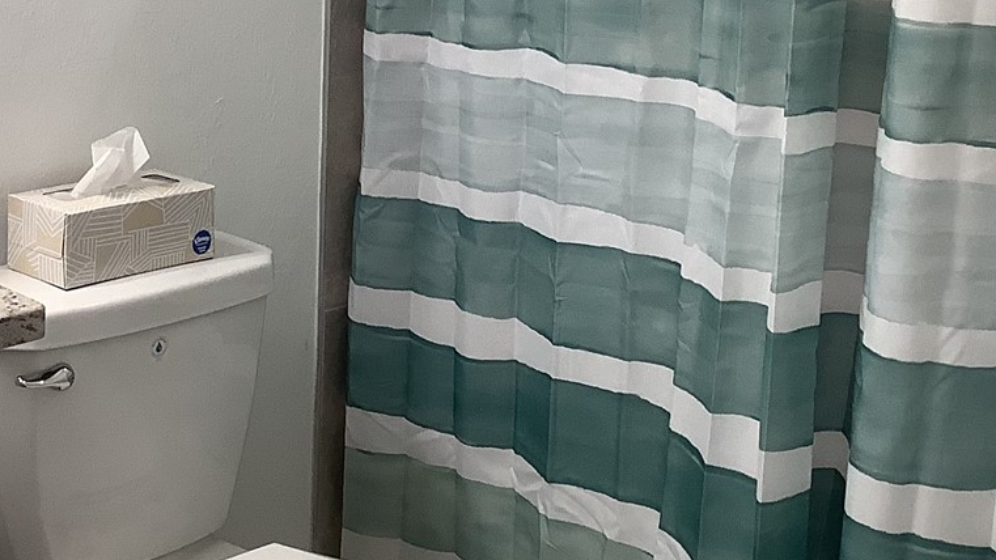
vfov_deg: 16.6
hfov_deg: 29.5
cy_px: -1
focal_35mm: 71
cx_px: 306
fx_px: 1875
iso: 80
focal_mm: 3.3
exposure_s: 1/60
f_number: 2.4
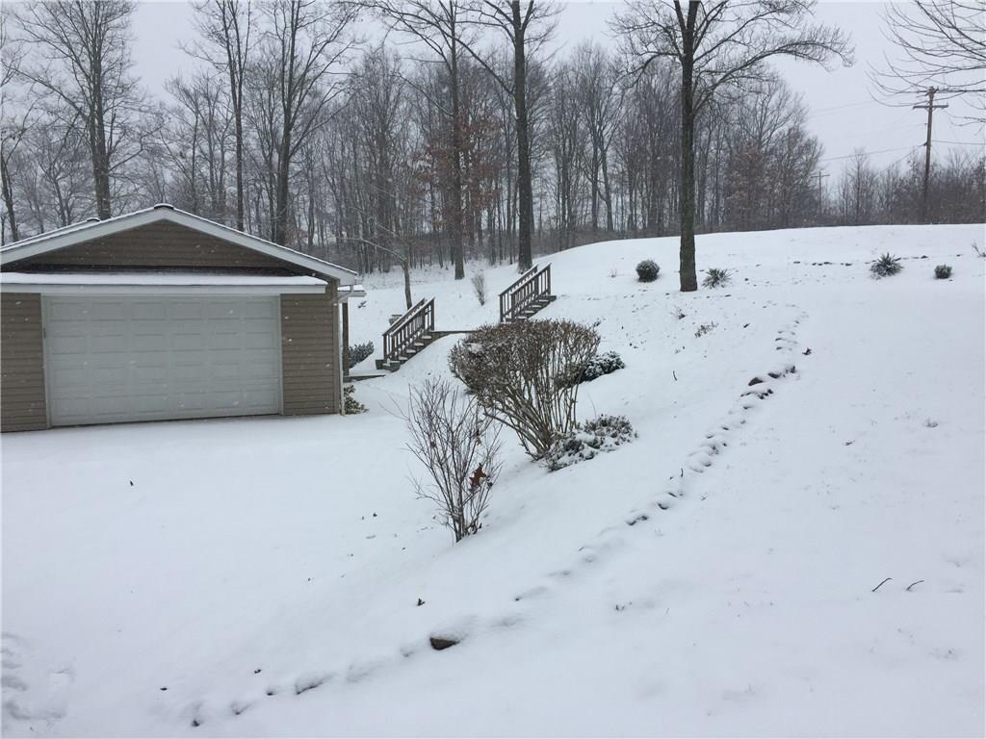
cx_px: 493
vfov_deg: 48.2
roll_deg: +0.5
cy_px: 370
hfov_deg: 61.7
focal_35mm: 29
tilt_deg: -2.8
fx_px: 826
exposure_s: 1/860
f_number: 2.2
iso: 32
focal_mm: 4.15
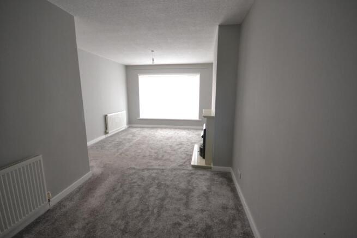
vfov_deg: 77.4
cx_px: 178
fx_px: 149
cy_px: 119
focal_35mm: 15
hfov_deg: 100.4
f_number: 4
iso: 1000
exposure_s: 1/60
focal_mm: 10
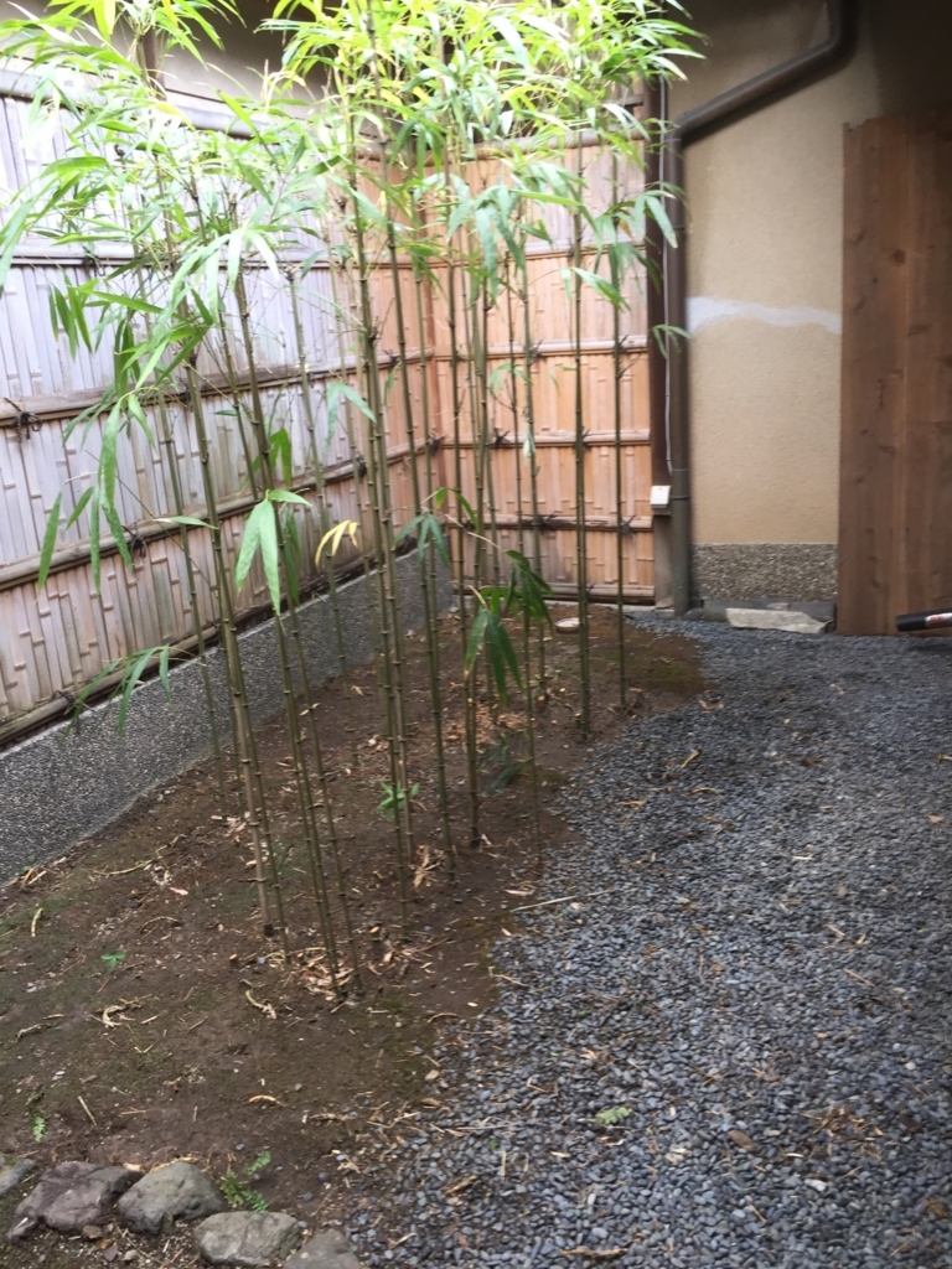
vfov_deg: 61.7
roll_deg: +4.6
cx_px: 476
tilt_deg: -15.4
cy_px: 634
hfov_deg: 48.2
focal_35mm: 29
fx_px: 1063
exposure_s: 1/30
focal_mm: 4.15
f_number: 2.2
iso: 50
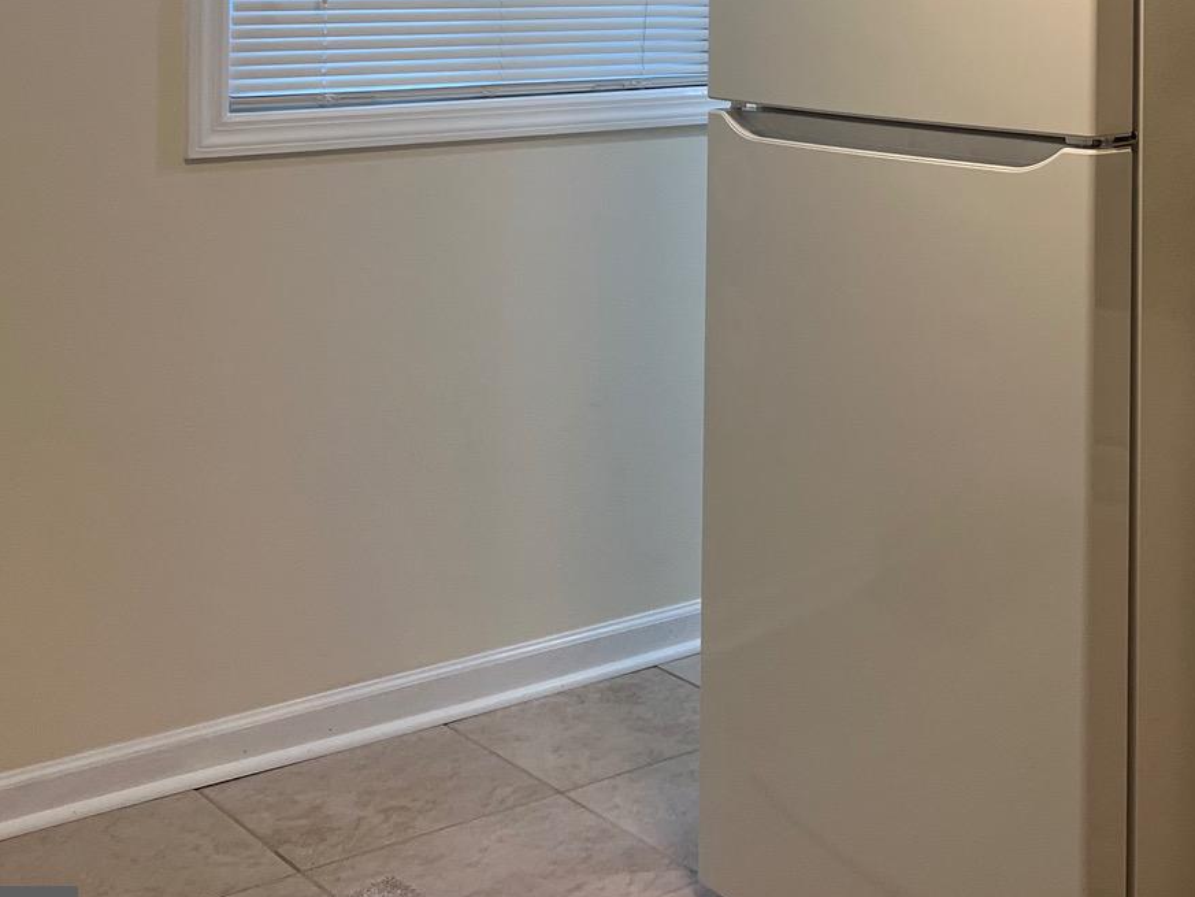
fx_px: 2106
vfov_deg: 22.8
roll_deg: -0.8
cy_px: -53
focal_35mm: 61
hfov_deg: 29.9
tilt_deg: -1.2
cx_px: 1138
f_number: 1.5
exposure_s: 1/120
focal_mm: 5.7
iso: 100
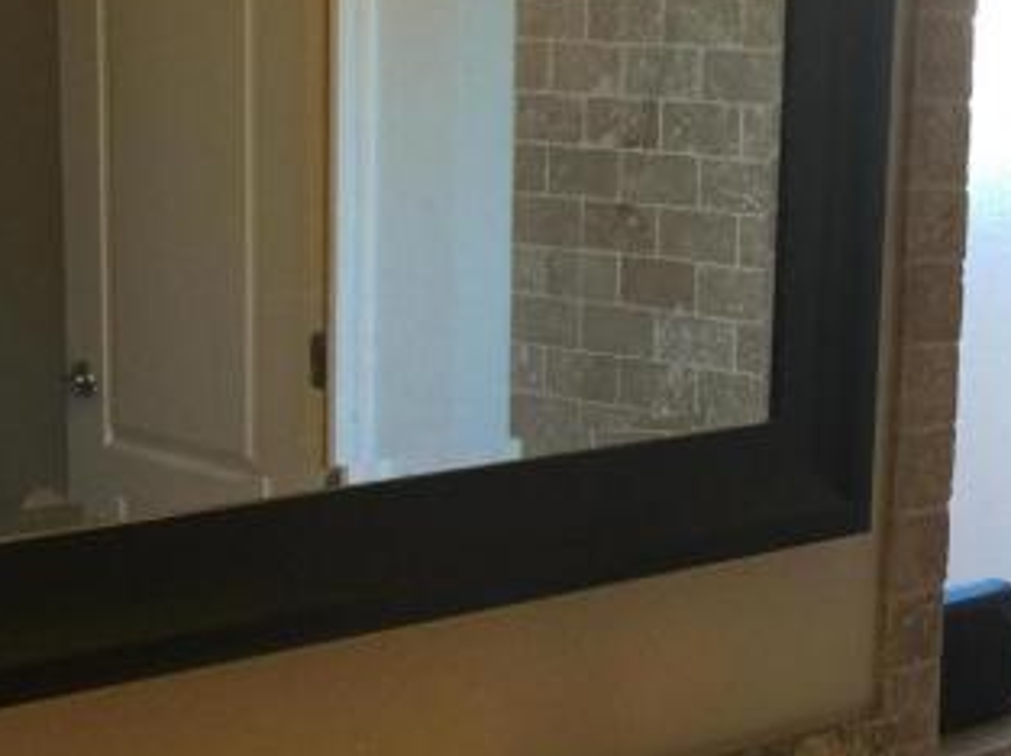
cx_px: 536
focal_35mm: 95
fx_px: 2771
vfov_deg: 15.4
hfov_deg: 20.7
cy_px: 630
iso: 40
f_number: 2.2
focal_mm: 4.15
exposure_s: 1/40
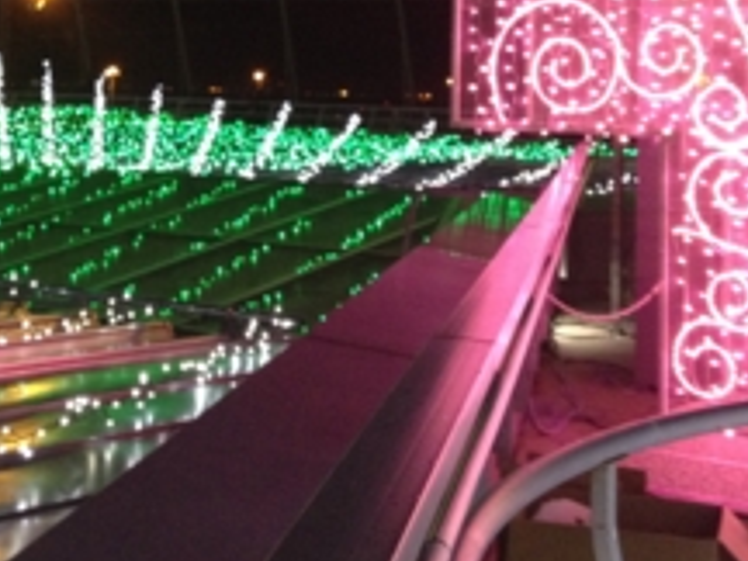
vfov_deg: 17.6
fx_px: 1750
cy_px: -40
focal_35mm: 81
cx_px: 284
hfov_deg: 24.1
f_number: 2.4
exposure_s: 1/20
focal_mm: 4.28
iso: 250
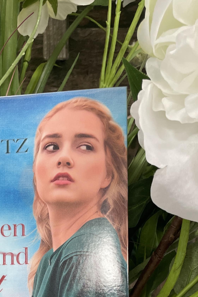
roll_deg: +1.4
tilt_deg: -24.6
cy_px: 308
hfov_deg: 20.7
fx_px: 536
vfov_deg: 28.7
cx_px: 46
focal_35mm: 65
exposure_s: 1/118
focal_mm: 4.2
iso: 100
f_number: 1.6
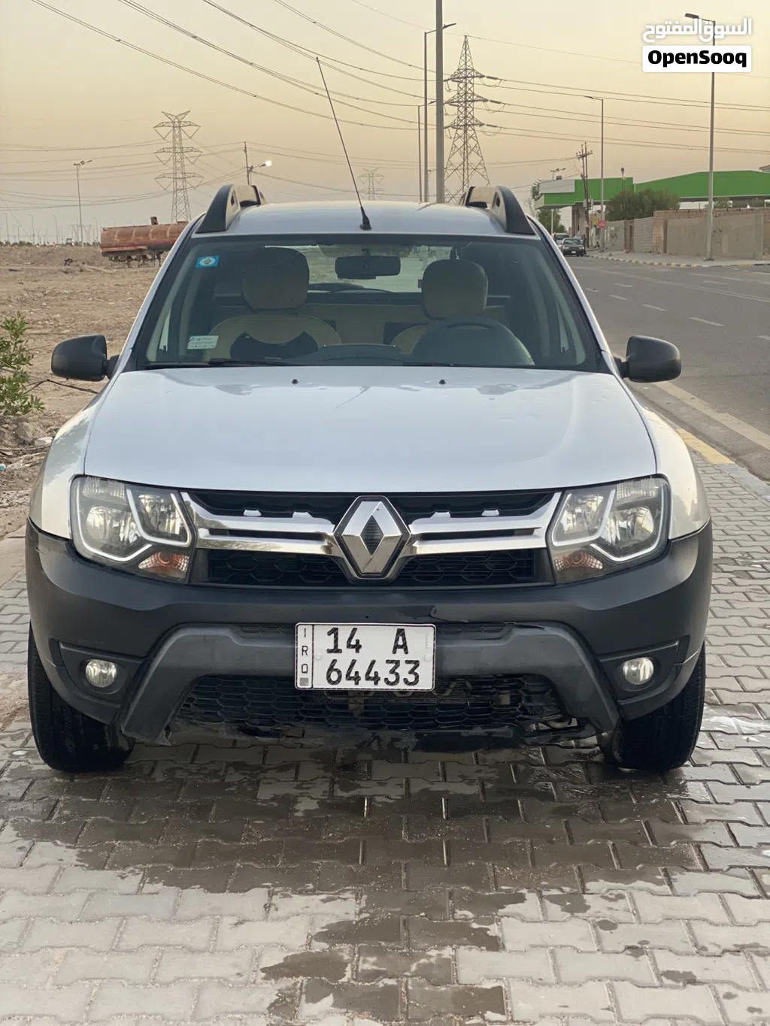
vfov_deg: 36.8
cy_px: 513
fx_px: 1542
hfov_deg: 28.0
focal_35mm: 52
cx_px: 385
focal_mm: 6
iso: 125
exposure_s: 1/122
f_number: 2
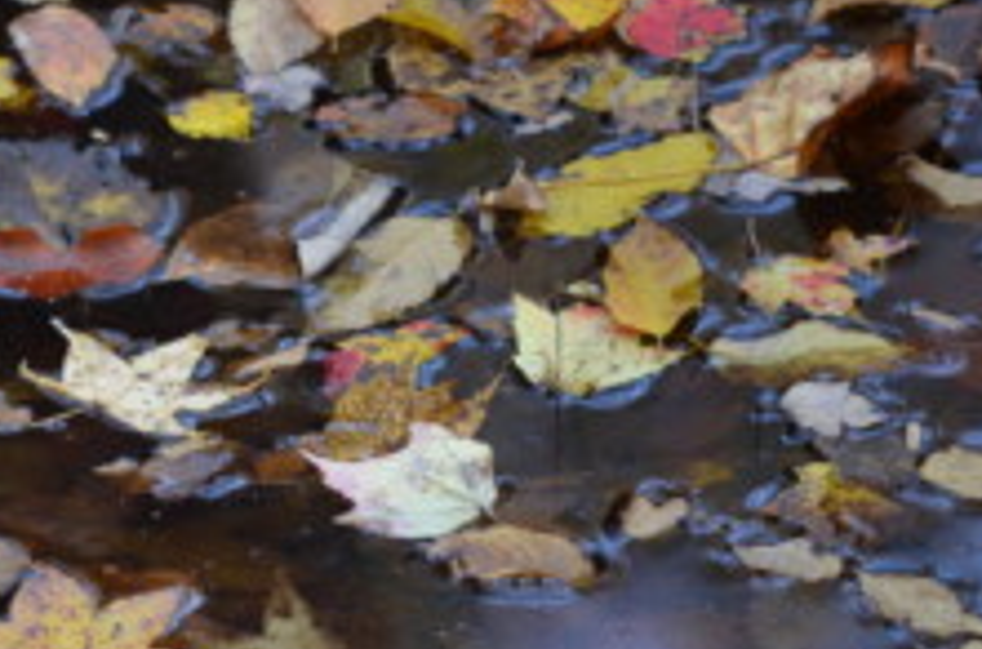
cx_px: 7
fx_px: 16728
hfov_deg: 3.4
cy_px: 498
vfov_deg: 2.2
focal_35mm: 615
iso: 800
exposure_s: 1/200
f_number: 5.6
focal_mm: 200
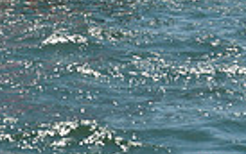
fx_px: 2464
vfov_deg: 3.5
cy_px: -362
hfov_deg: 5.7
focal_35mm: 367
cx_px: -17
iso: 280
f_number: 8
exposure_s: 1/2000
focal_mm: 85
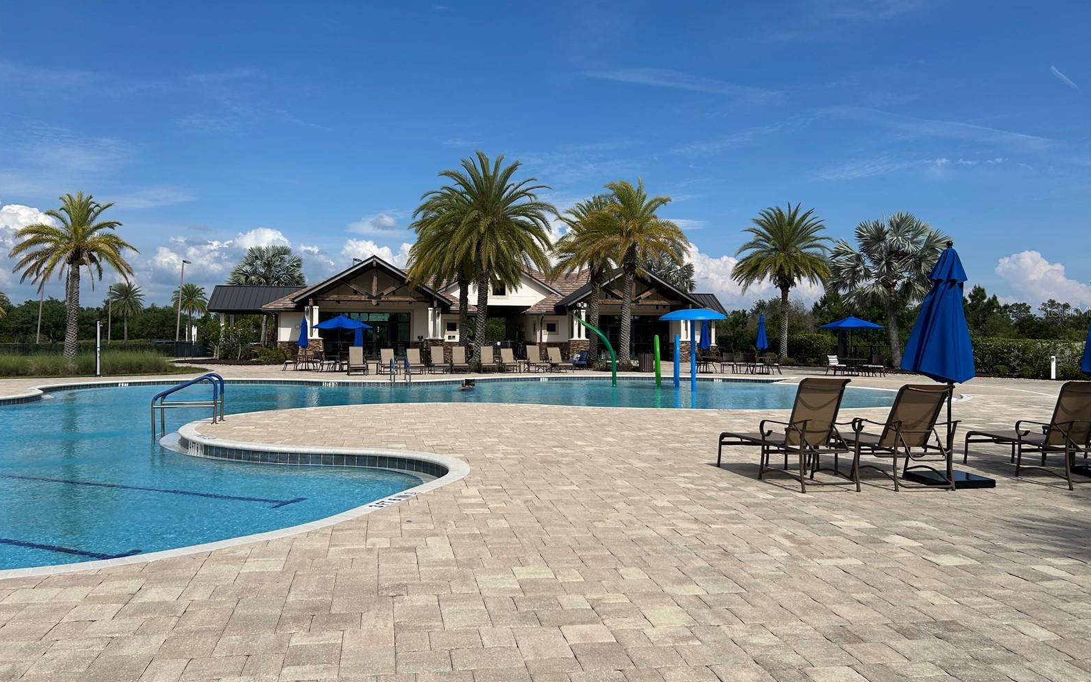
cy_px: 311
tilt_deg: +0.8
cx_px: 551
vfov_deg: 44.5
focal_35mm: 28
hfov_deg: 66.5
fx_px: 832
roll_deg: +0.7
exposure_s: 1/7463
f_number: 1.5
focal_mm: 5.7
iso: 50
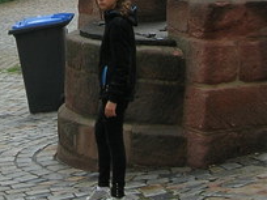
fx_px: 1149
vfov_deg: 9.6
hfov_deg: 13.2
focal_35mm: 149
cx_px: 58
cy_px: -132
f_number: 4.8
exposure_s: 1/172
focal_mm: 7.8
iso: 64
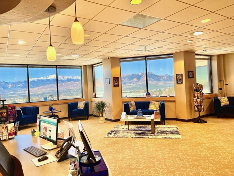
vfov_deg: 53.1
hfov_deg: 67.3
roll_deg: +2.8
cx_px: 117
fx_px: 176
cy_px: 88
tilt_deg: -0.1
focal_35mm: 26
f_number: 1.6
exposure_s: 1/120
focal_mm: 5.1
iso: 50
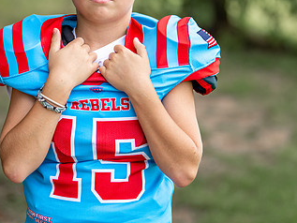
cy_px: 47
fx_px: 961
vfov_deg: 13.2
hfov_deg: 17.5
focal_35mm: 112
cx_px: 107
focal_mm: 50
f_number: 1.2
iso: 100
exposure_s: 1/2500
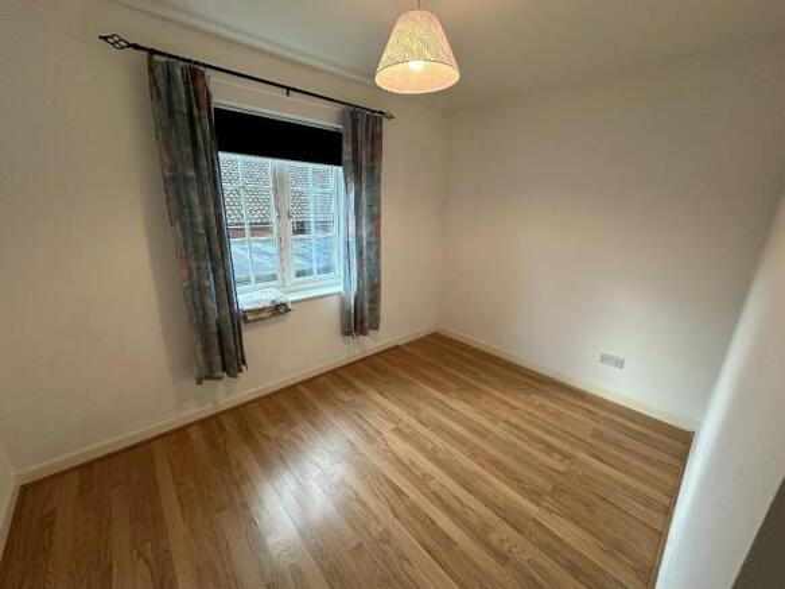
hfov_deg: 102.1
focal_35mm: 14
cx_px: 392
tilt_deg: -15.9
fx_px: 317
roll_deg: -0.8
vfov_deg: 85.7
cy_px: 294
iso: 200
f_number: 2.2
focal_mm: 2.22
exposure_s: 1/100
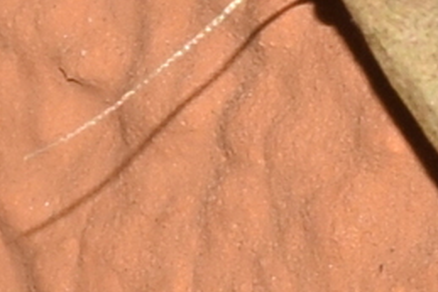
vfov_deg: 1.8
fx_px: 9434
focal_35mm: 775
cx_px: 606
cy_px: -84
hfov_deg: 2.7
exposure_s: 1/160
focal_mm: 140
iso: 100
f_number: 11
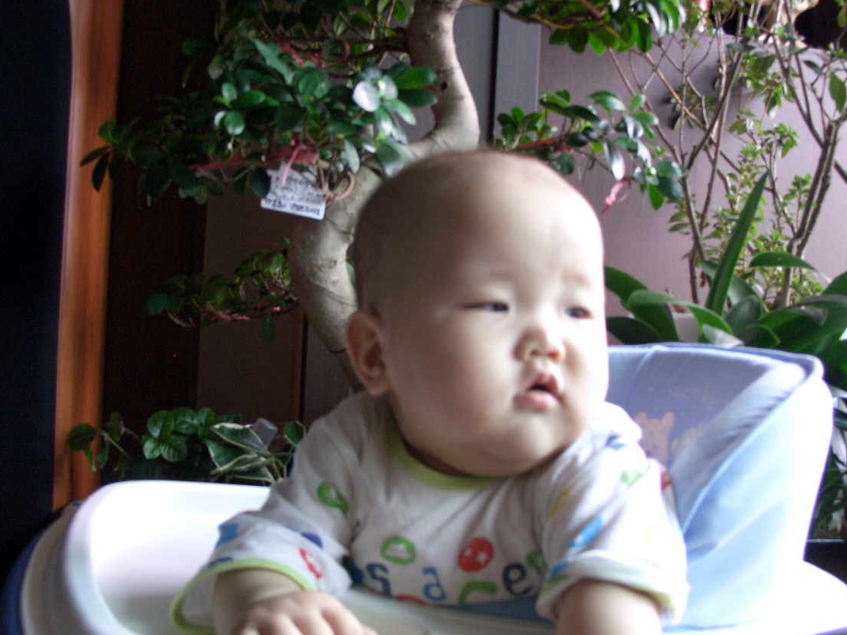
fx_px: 930
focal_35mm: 38
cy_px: 321
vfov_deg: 37.7
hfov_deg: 48.9
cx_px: 453
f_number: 2.8
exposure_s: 1/80
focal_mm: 7.1
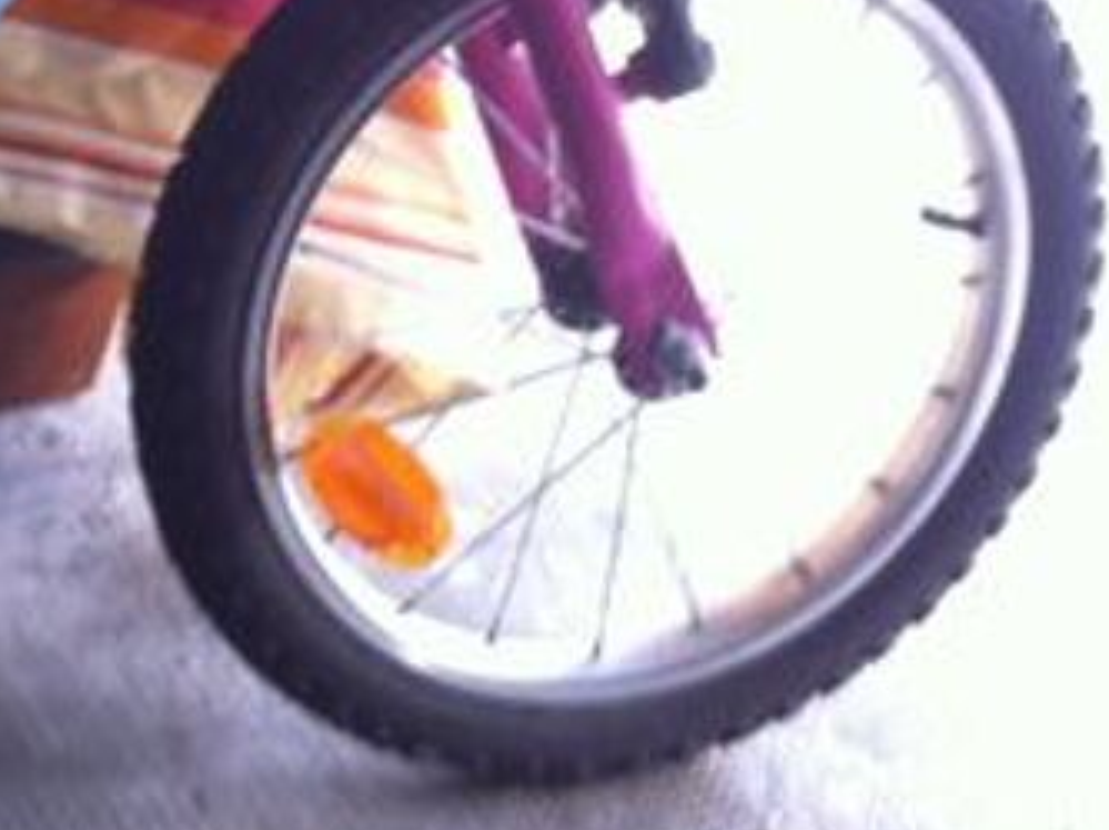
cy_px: 42
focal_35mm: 105
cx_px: -216
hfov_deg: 17.8
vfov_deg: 13.9
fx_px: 3360
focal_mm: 3.85
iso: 80
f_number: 2.8
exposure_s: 1/20
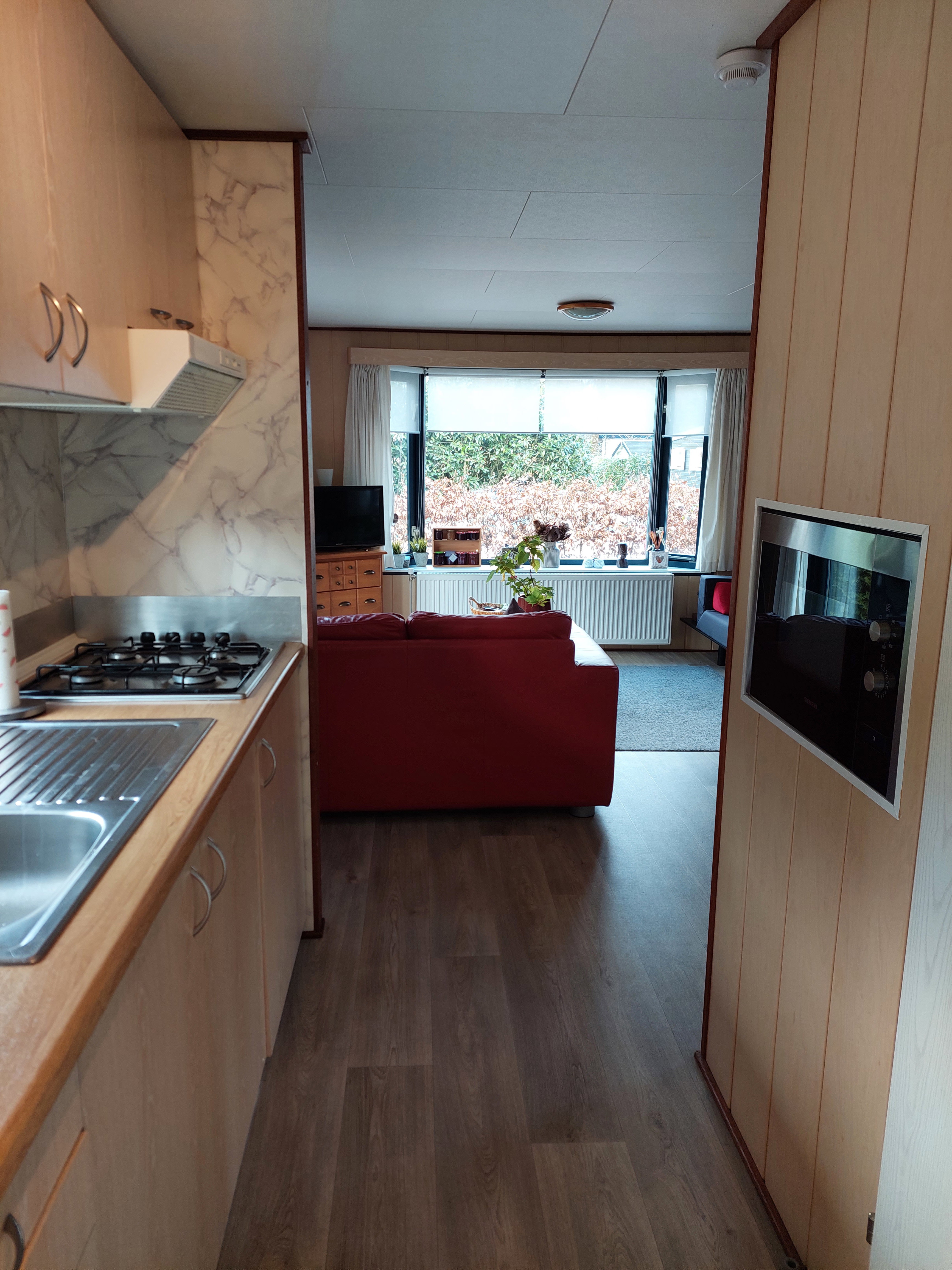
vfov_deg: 71.6
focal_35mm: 24
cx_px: 476
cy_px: 635
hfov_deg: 56.8
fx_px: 880
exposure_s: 1/50
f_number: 1.8
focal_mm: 5.23
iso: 100
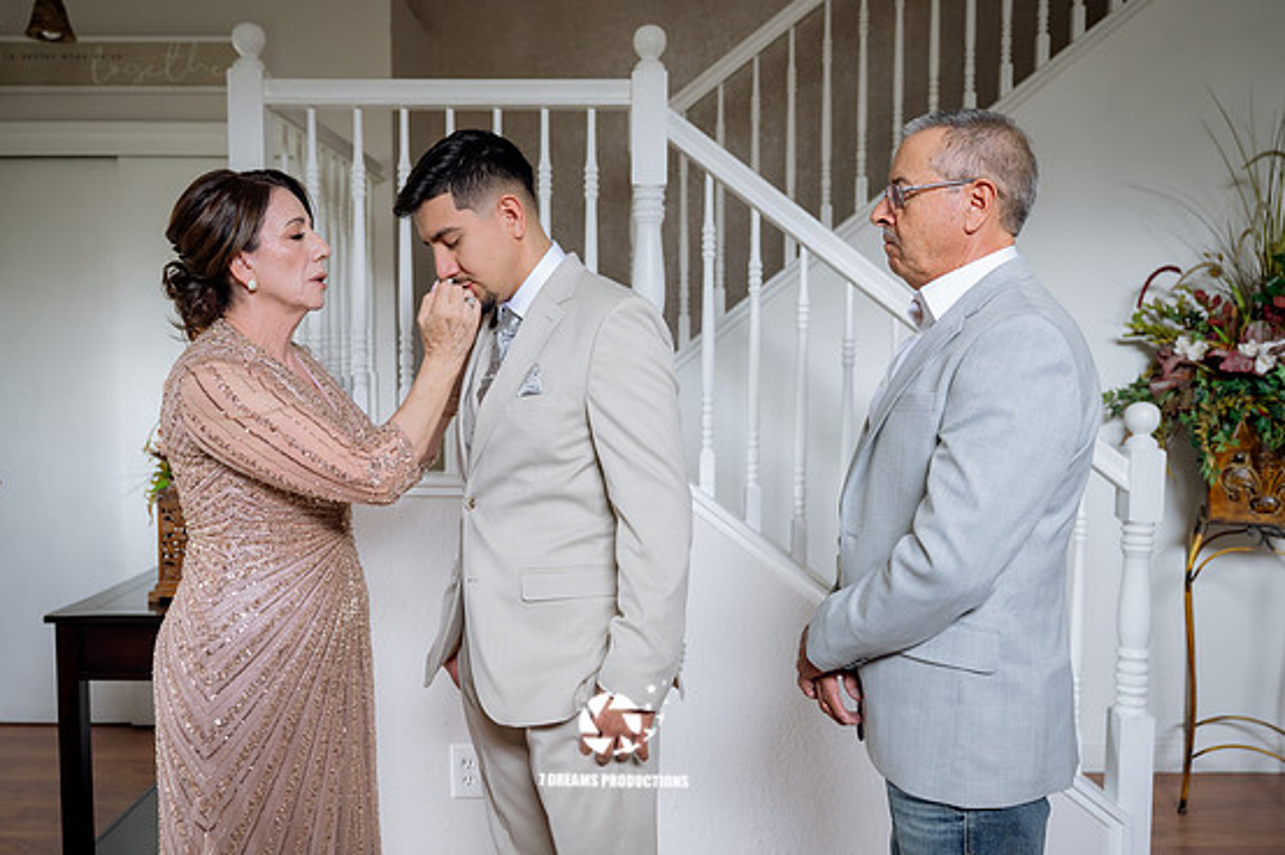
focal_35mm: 32
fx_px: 1141
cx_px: 613
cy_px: 411
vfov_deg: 41.1
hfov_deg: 58.7
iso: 800
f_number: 3.2
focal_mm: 30.5
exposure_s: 1/100
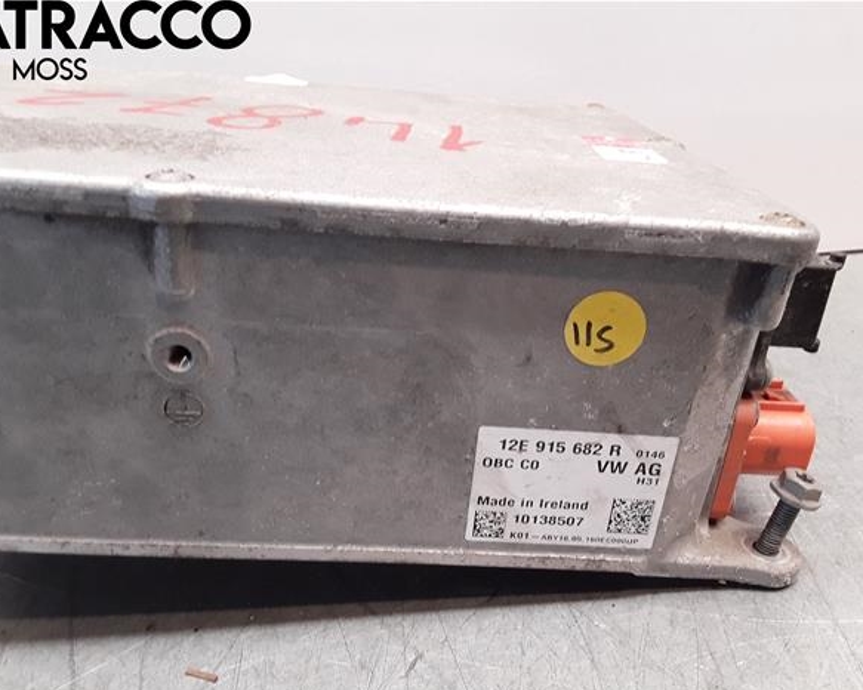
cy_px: 354
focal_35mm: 30
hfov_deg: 58.8
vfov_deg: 48.5
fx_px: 766
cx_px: 440
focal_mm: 2.91
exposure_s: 1/50
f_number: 1.9
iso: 64
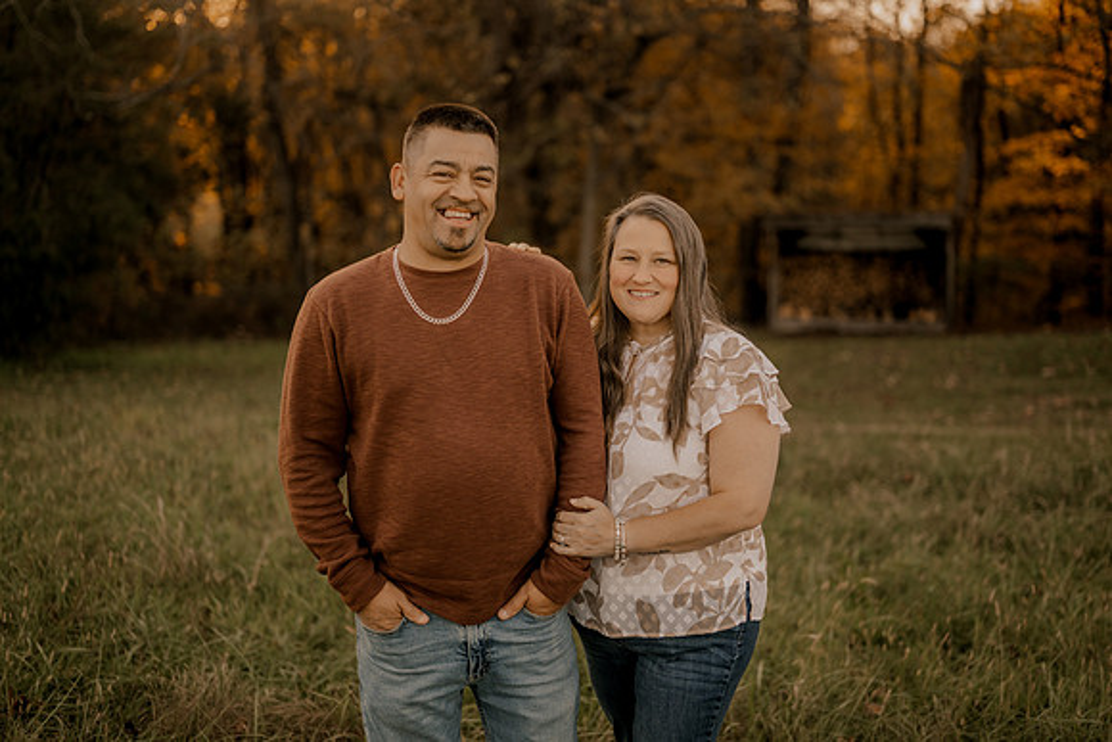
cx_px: 556
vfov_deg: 27.0
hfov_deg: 39.6
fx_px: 1545
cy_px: 371
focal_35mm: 50
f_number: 1.8
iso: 250
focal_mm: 50
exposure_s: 1/500
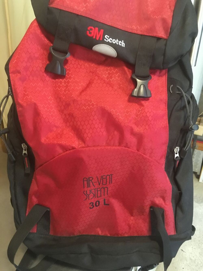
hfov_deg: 48.2
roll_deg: -1.7
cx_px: 102
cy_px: 136
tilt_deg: -28.9
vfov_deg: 61.7
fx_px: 227
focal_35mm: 29
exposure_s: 1/17
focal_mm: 4.15
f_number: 2.2
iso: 320
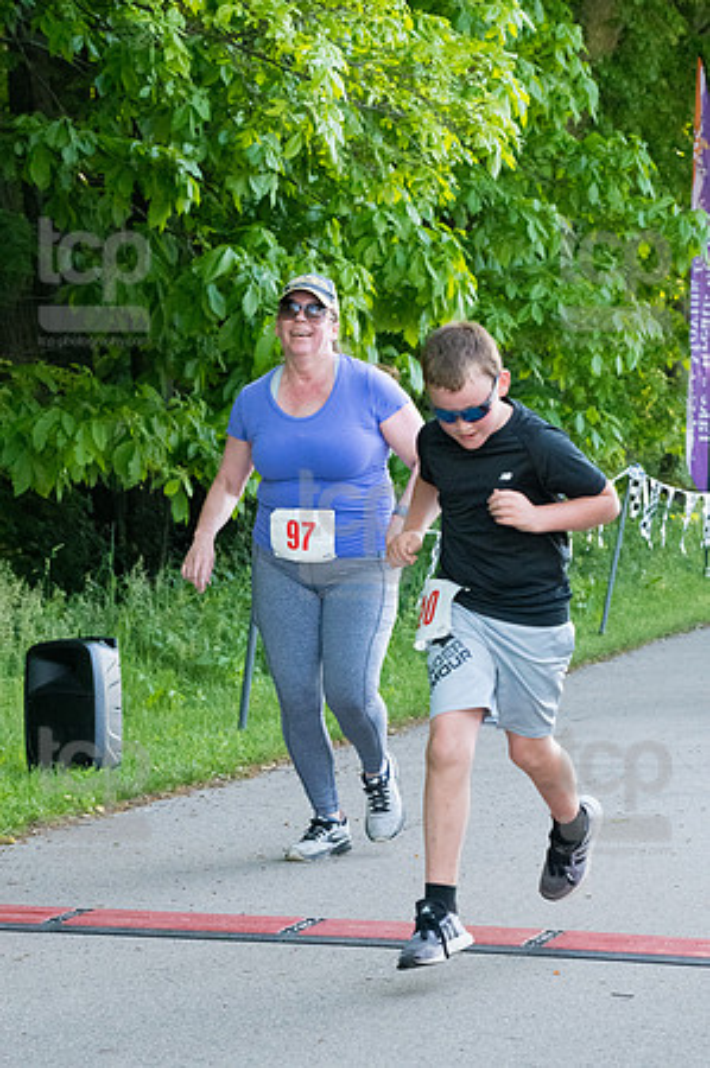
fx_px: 3558
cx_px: 355
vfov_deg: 17.1
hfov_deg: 11.4
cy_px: 534
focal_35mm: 120
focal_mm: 80
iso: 4000
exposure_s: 1/1600
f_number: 5.6
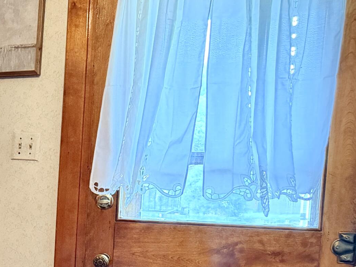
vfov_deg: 20.9
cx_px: -151
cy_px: 239
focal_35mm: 69
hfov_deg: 23.5
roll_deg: -0.6
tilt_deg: -5.9
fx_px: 710
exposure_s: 1/40
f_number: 1.78
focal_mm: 6.76
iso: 800
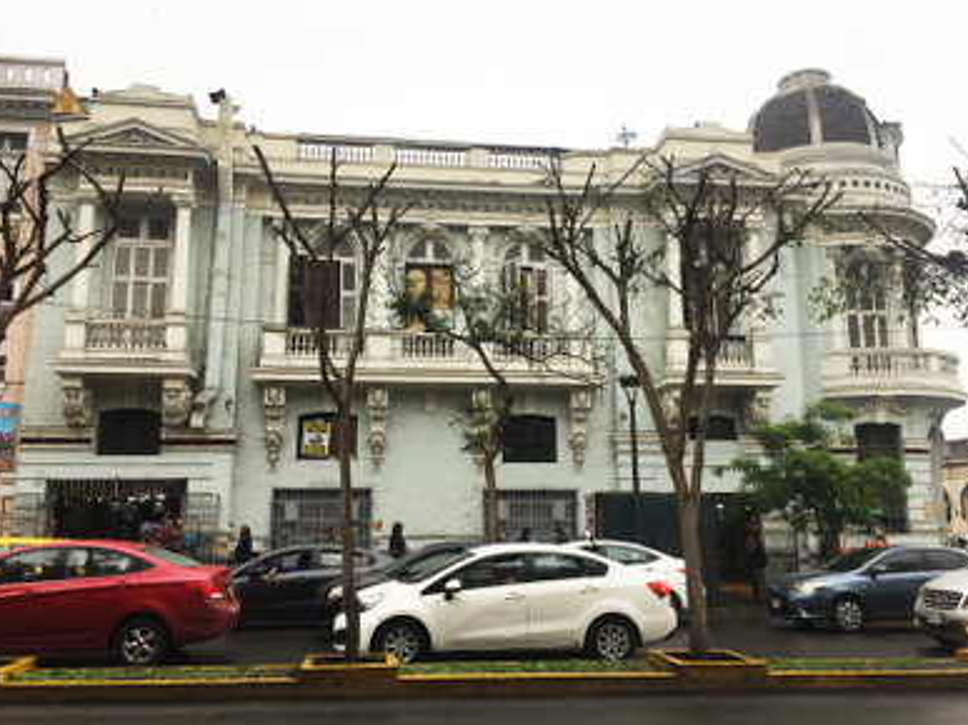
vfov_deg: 46.8
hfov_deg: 60.0
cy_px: 362
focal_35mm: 30
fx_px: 839
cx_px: 485
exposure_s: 1/130
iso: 32
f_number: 2.2
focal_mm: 4.15
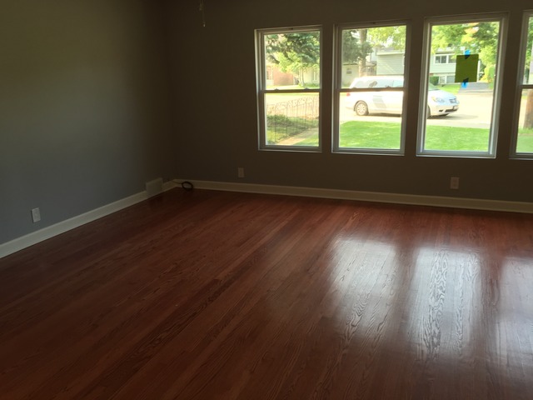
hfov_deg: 61.7
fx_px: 447
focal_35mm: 29
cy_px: 200
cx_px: 266
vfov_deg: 48.2
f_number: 2.2
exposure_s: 1/60
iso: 32
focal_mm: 4.15
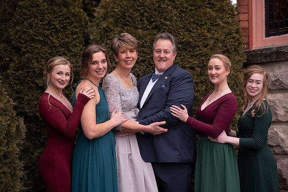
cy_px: 96
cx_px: 144
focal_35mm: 85
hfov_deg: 23.9
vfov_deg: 16.1
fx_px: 680
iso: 100
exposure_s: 1/125
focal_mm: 85
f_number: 2.5
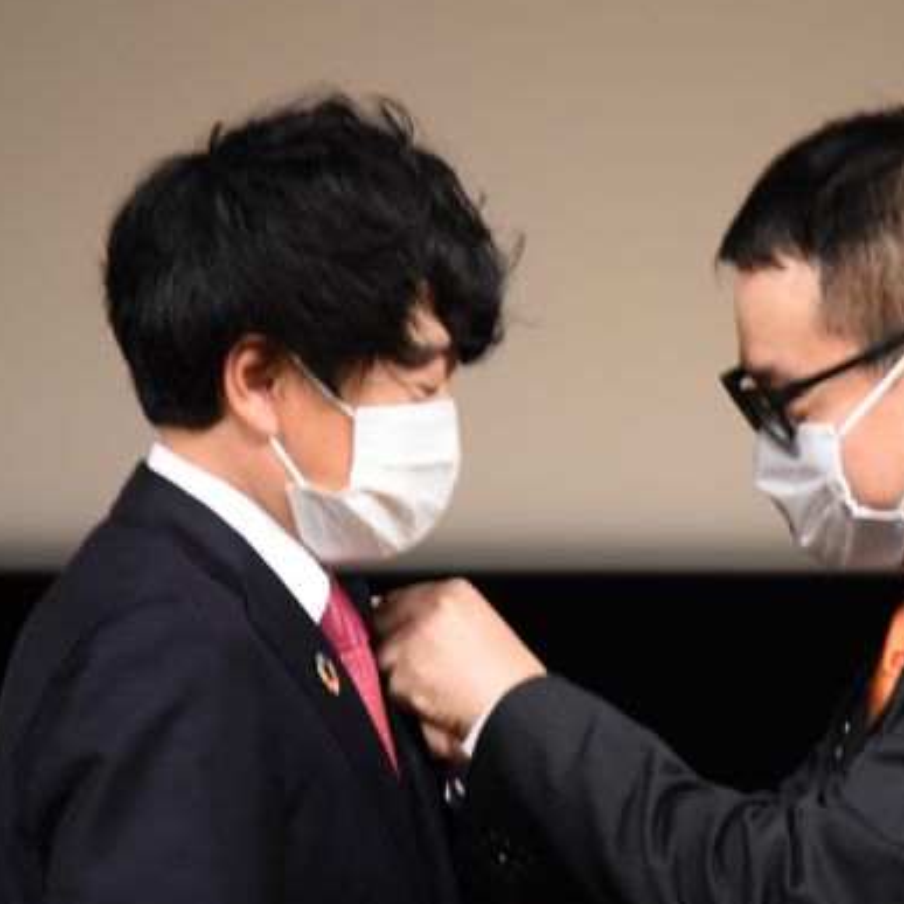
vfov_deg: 2.5
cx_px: 640
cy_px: 416
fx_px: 21007
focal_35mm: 711
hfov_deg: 2.5
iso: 1800
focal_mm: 300
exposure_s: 1/125
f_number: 5.6
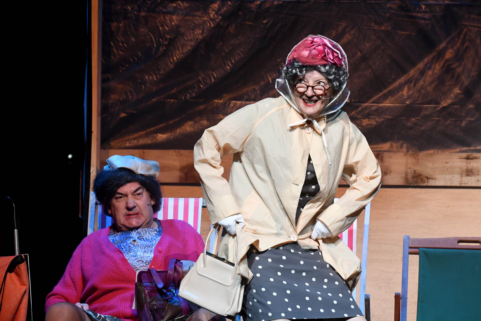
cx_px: 240
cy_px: 160
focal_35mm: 210
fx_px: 2805
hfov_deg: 9.8
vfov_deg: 6.5
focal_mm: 140
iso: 2000
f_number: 5
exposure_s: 1/125
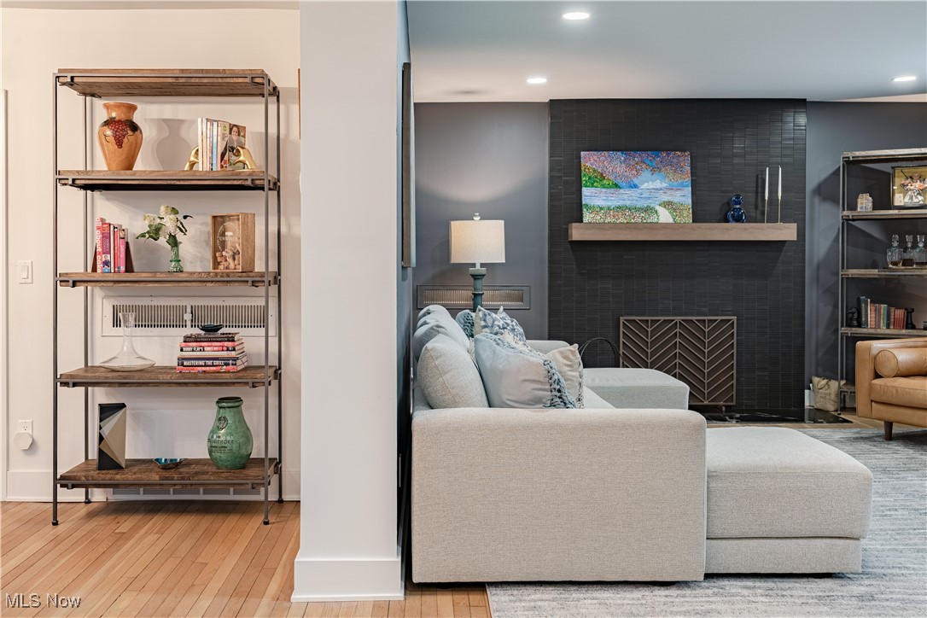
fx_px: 875
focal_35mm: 34
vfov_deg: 38.9
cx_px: 464
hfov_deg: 55.8
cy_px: 309
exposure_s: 1/30
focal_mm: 34
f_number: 8
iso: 640
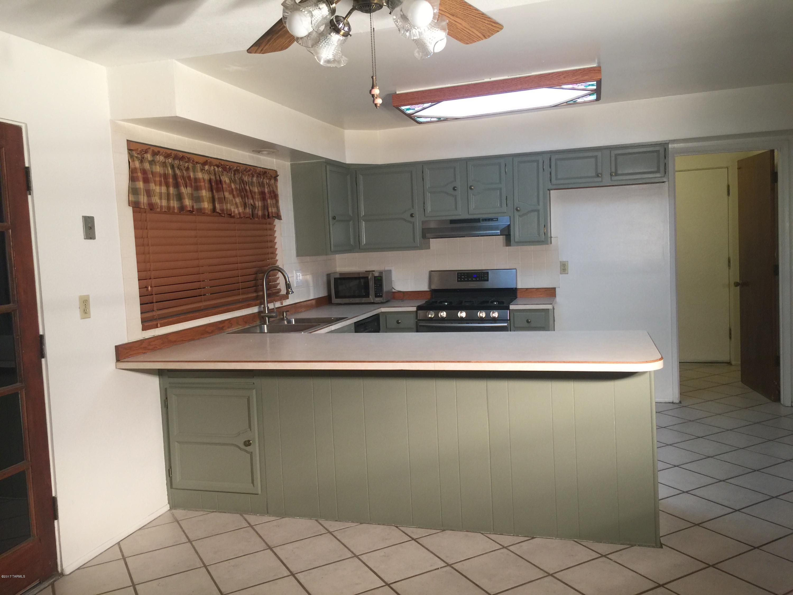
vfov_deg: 48.2
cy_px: 298
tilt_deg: -4.7
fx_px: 664
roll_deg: +1.8
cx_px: 396
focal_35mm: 29
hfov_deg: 61.7
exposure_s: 1/30
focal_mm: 4.15
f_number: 2.2
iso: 40
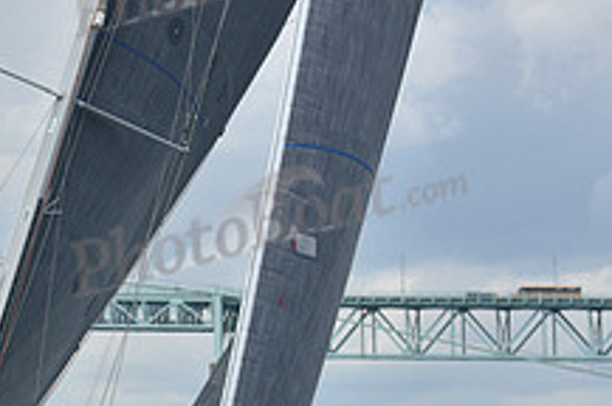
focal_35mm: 375
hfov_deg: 5.5
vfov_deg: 3.7
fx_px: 6365
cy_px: 410
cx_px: -73
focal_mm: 140
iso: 250
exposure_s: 1/1000
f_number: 8
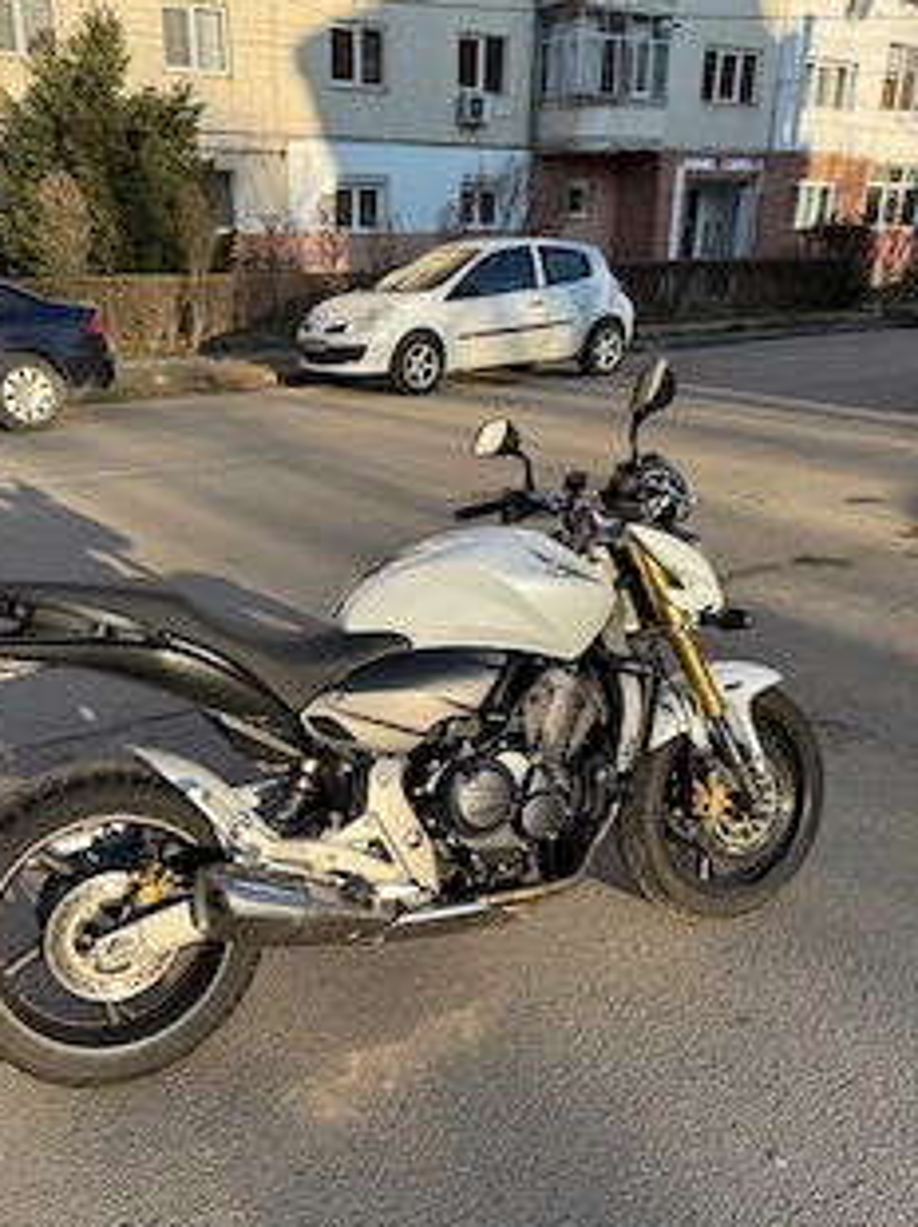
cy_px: 744
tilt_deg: -22.8
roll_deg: +0.6
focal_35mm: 31
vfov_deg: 57.9
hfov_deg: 45.2
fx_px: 1098
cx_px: 376
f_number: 1.78
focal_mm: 6.76
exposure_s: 1/1553
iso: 80
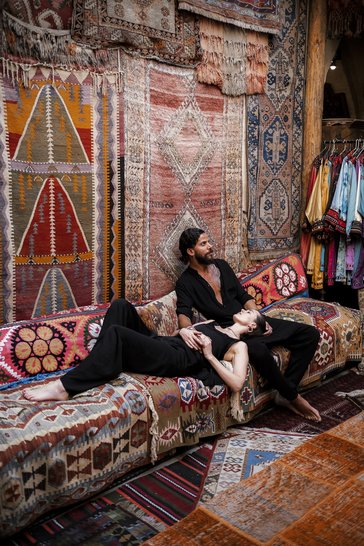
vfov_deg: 54.4
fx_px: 531
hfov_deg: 37.9
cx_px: 182
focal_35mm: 35
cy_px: 273
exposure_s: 1/500
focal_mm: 23
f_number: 1.4
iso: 200
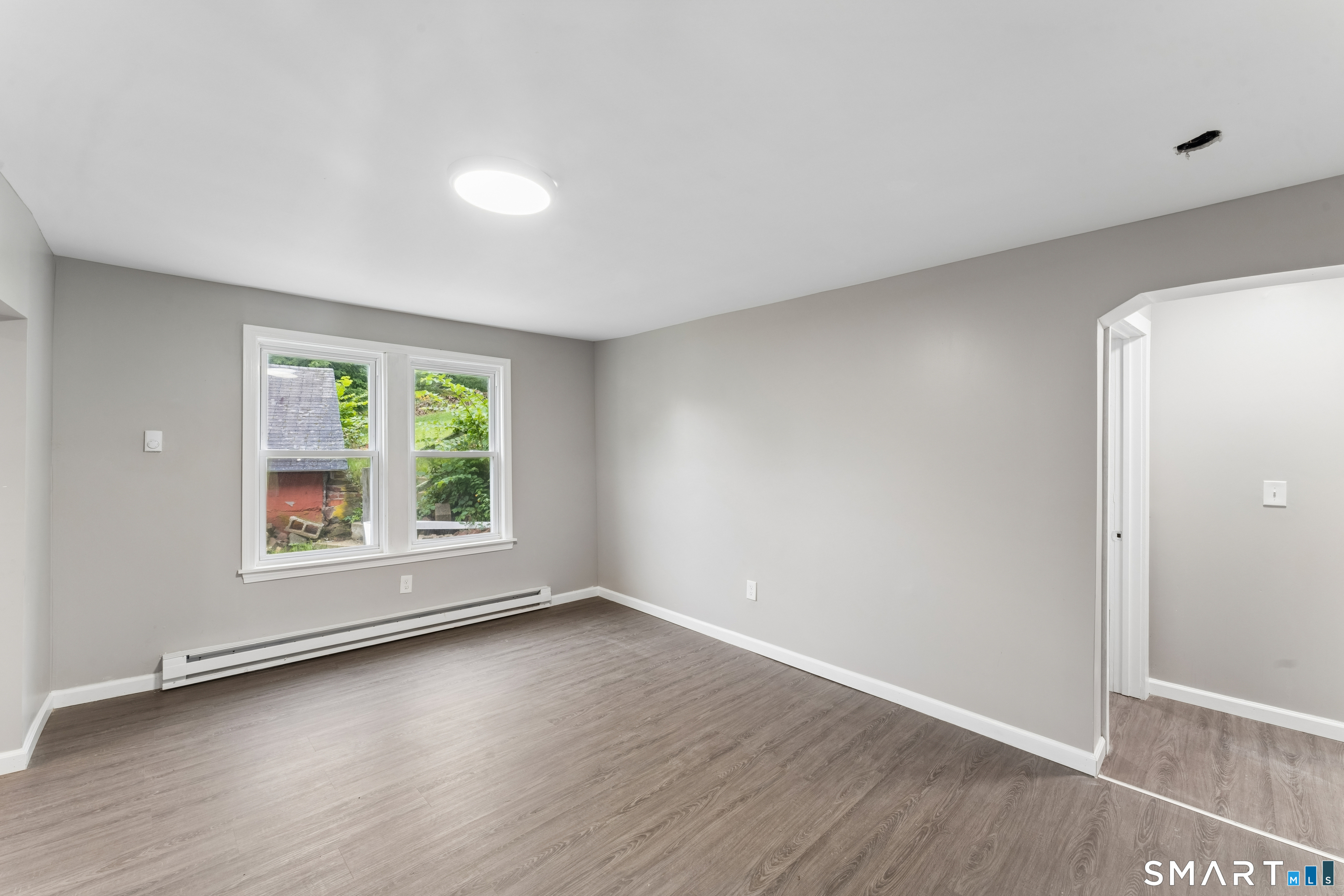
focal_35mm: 14
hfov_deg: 104.3
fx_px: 523
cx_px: 672
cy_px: 448
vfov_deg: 81.2
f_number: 13
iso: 400
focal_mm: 14
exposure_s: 1/2.5
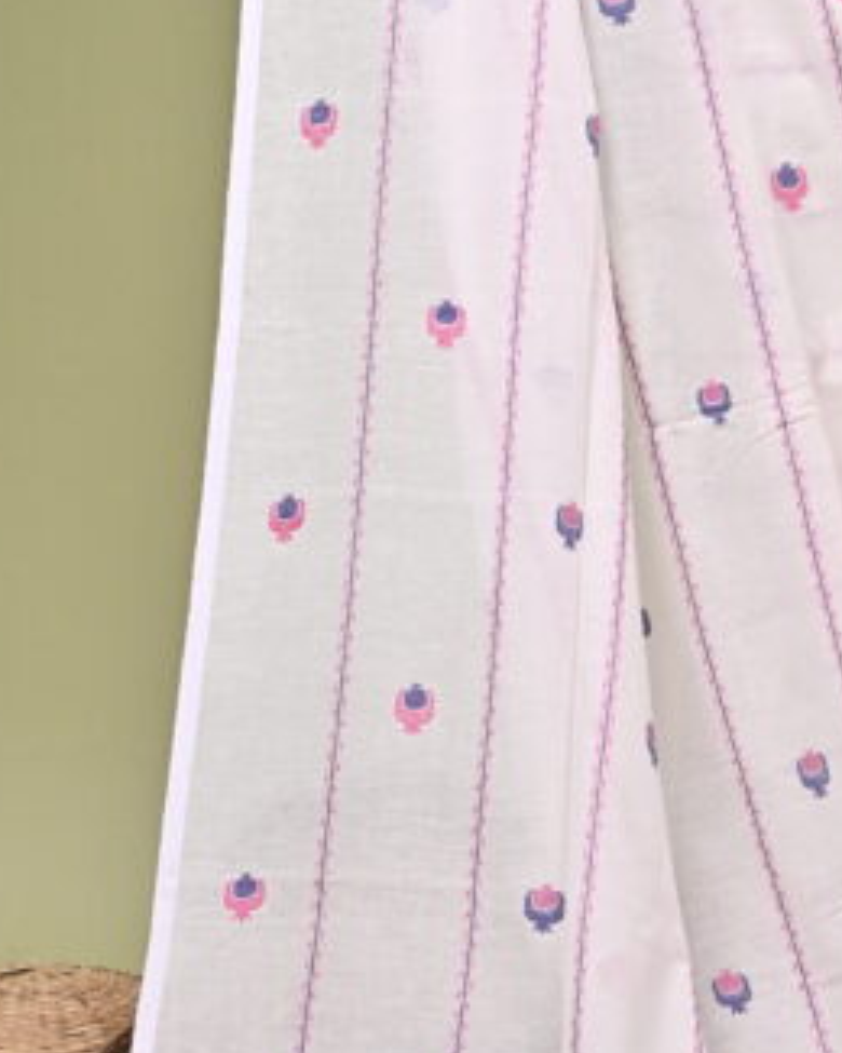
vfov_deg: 8.7
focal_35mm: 221
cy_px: 94
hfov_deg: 7.0
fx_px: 6884
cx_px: 716
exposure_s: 1/160
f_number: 8
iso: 400
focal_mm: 85
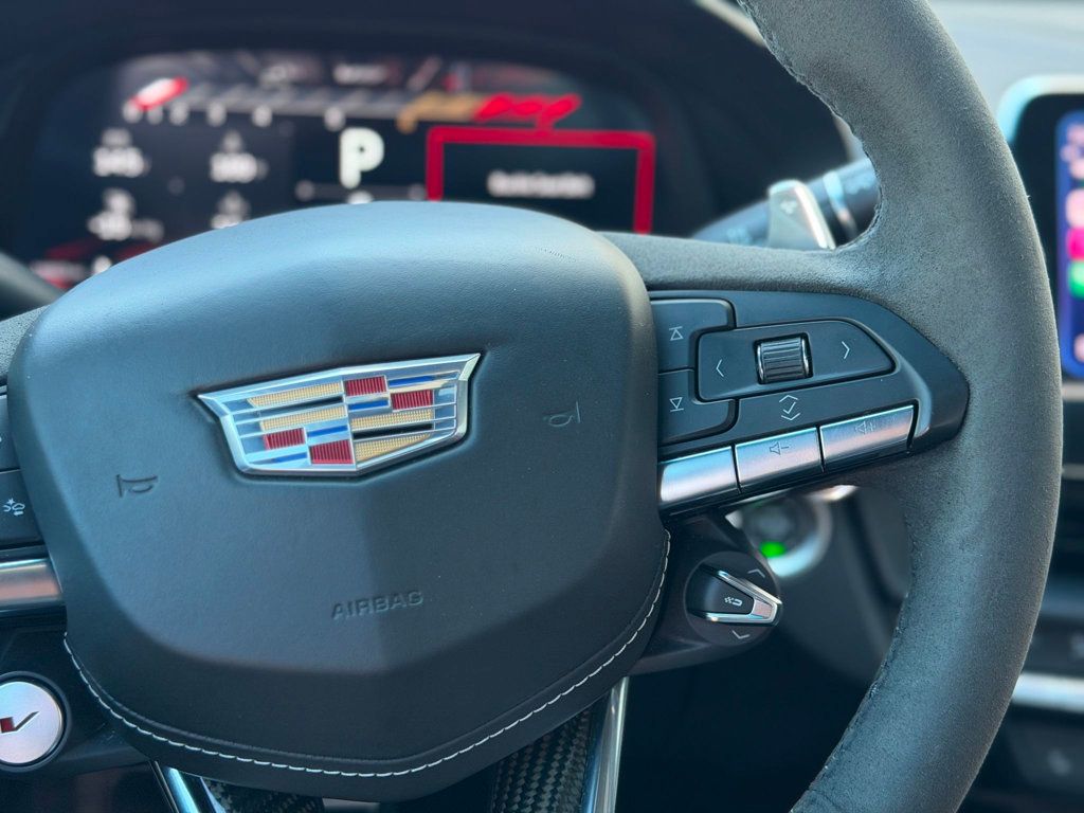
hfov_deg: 39.7
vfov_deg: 30.3
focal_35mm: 48
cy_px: 406
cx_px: 542
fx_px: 1503
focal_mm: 6.76
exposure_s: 1/60
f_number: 1.78
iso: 100
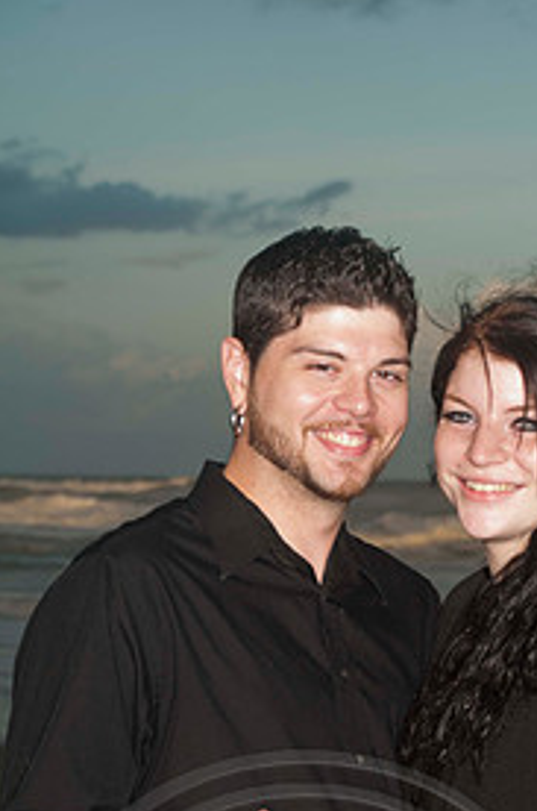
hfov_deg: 9.6
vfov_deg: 14.4
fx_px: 3189
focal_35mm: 142
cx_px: 430
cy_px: 655
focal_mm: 58
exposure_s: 1/125
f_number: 5.6
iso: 100
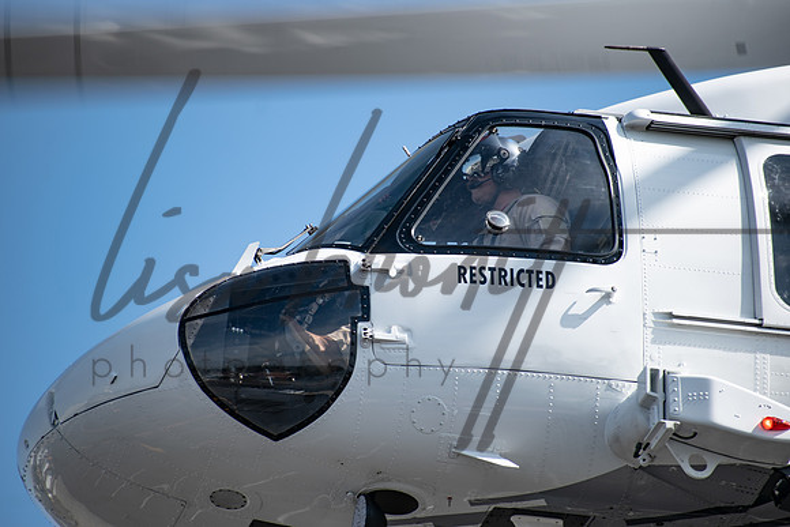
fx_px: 8231
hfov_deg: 5.5
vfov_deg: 3.7
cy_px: 264
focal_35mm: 375
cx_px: 395
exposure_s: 1/320
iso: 100
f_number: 6
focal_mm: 250
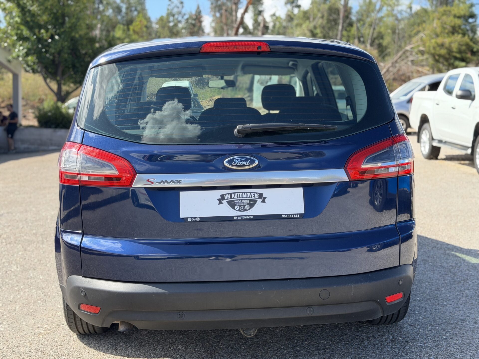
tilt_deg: -4.6
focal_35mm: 48
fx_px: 664
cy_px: 180
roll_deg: -2.3
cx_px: 240
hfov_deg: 39.7
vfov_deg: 30.3
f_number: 1.78
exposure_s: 1/939
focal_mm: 6.76
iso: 80
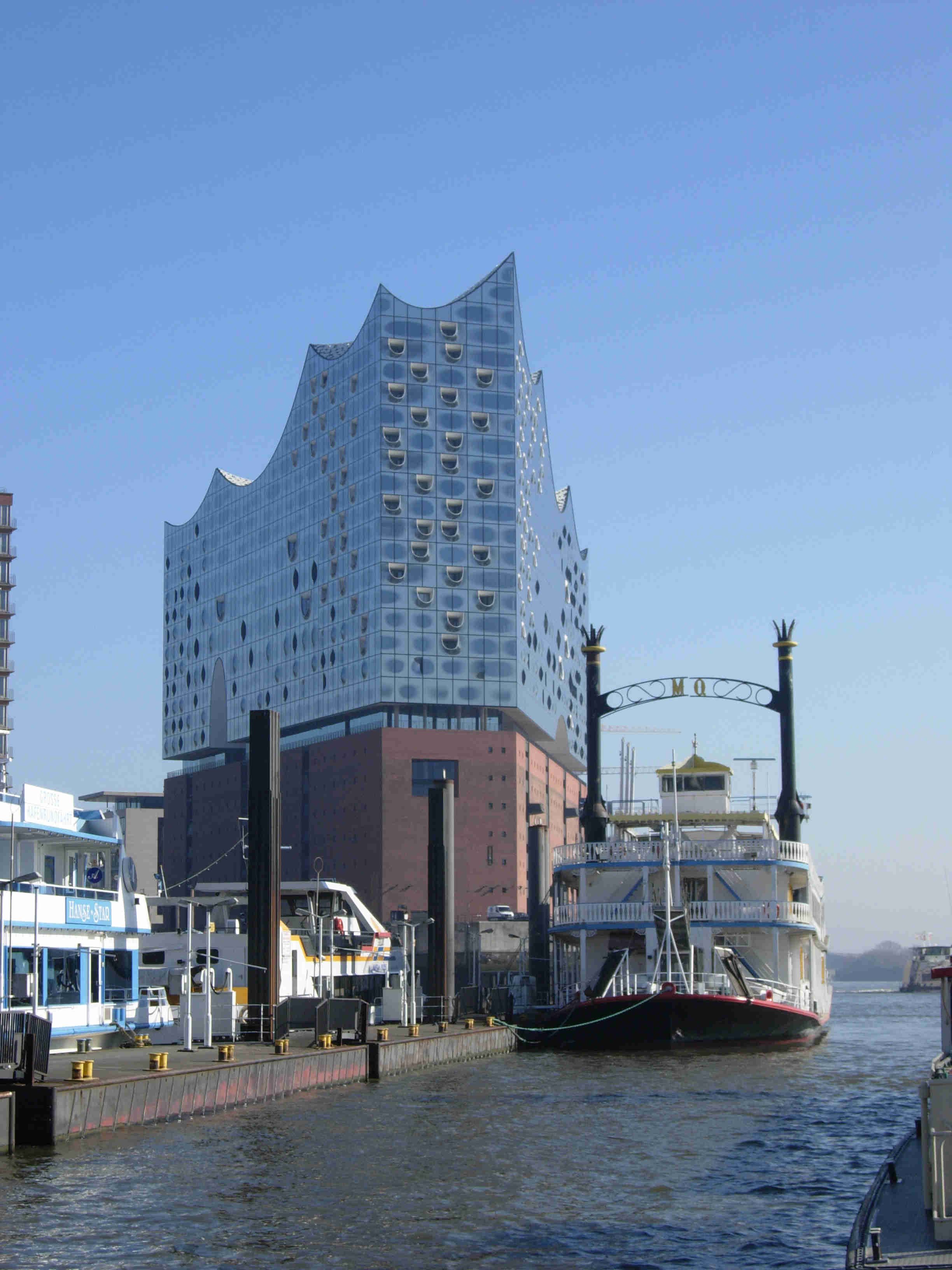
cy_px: 635
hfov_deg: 19.6
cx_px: 476
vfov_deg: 26.0
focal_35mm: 75
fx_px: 2750
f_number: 6.1
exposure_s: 1/362
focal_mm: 15.7
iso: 50
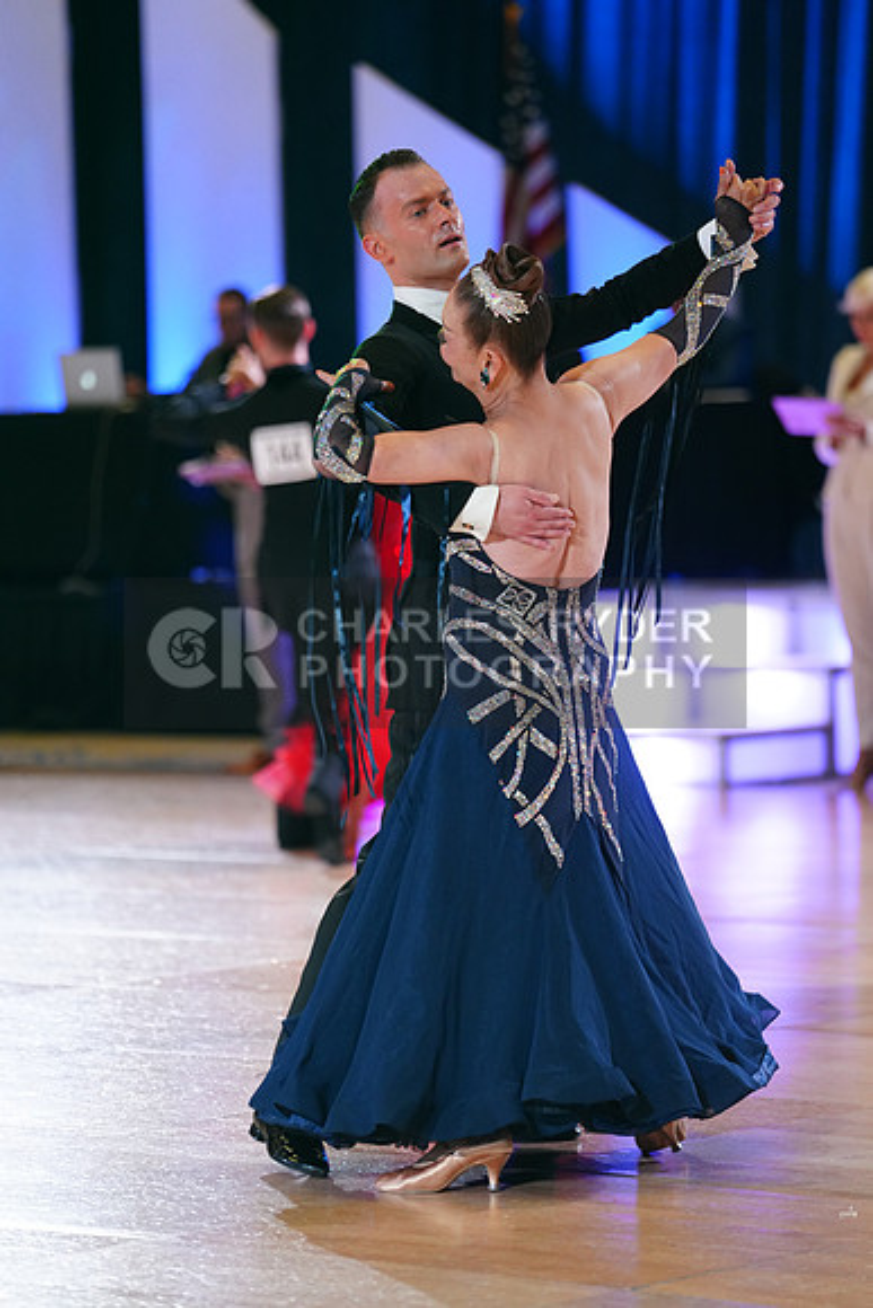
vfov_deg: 12.7
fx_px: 5889
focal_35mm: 162
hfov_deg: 8.5
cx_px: 436
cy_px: 654
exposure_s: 1/400
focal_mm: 162
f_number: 2.8
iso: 2000
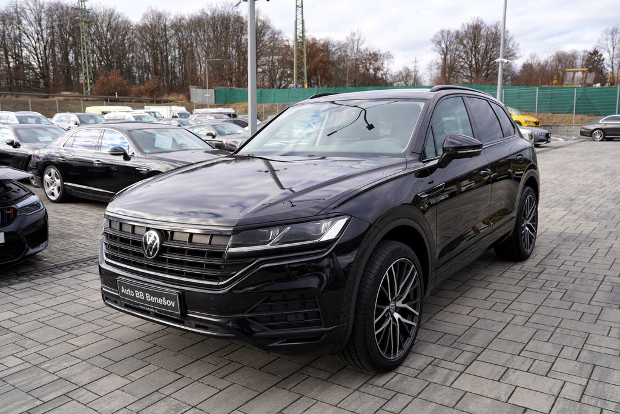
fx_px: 534
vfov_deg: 42.3
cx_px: 310
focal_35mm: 31
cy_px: 207
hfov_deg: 60.3
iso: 100
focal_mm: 31
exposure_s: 1/125
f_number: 5
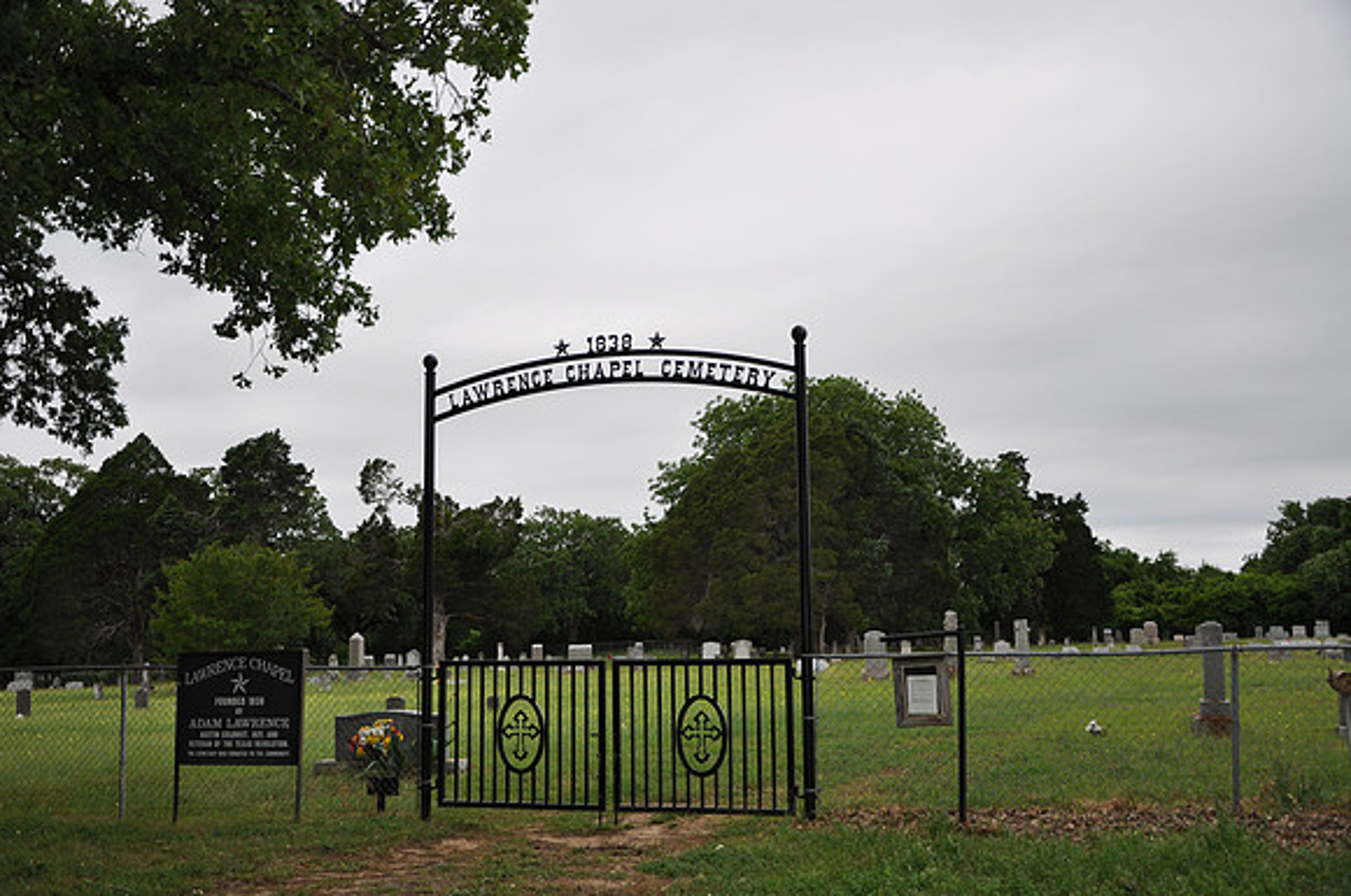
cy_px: 448
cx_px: 676
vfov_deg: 34.1
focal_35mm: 39
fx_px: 1462
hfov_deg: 49.6
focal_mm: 26
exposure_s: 1/200
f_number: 4.5
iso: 200
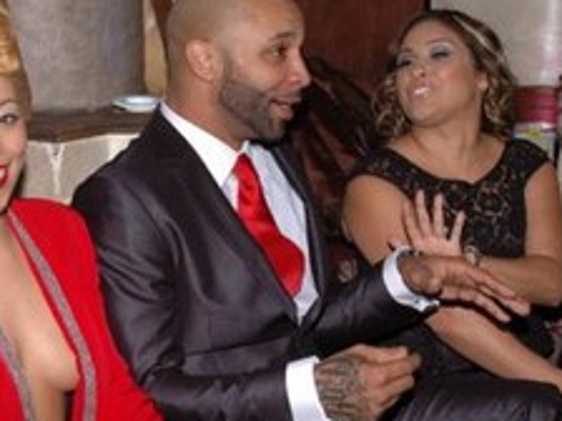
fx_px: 1414
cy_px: 234
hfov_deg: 22.5
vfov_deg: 17.0
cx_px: 336
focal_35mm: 87
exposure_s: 1/200
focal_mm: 27
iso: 400
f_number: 5.6
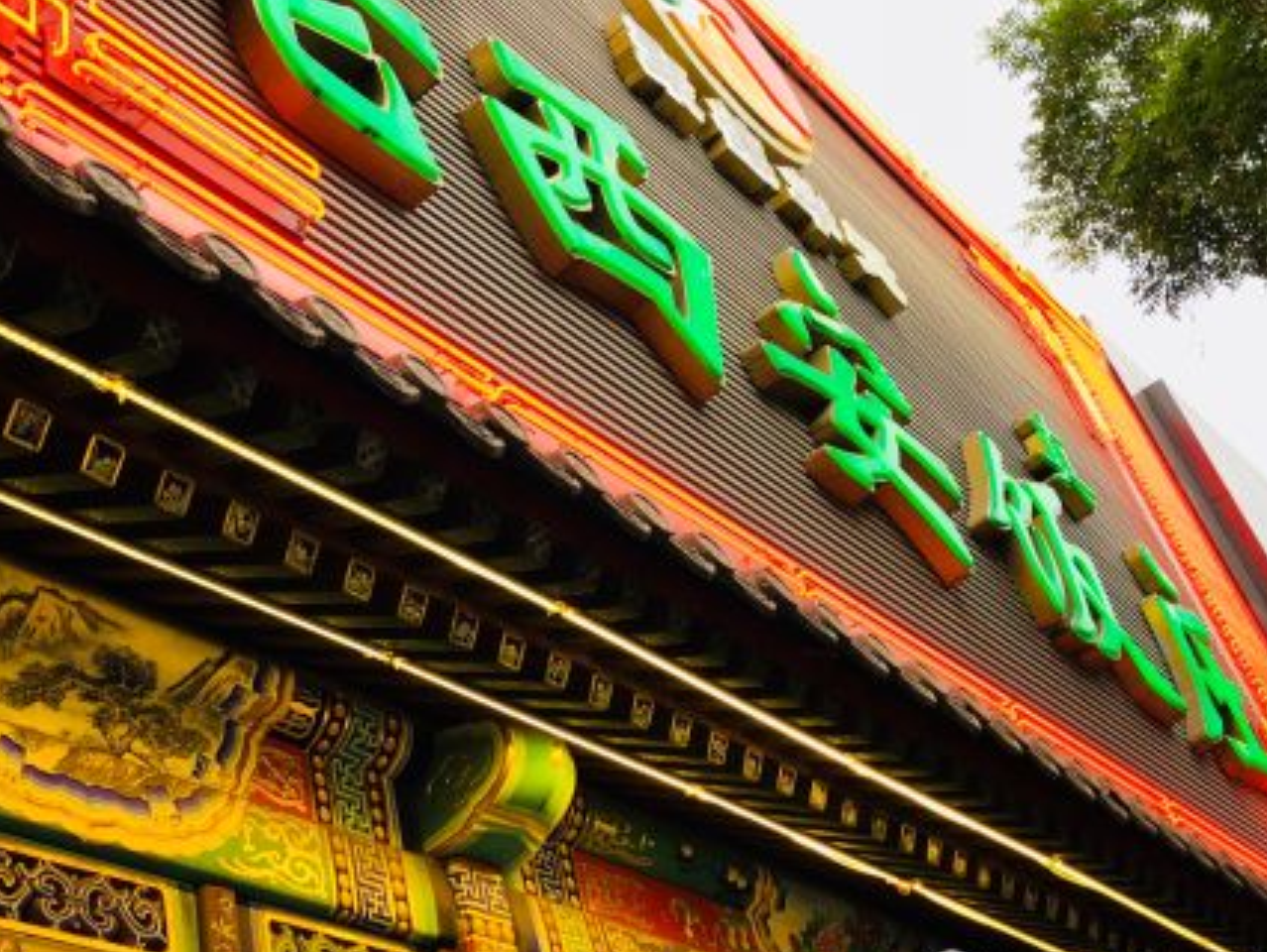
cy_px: 394
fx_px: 1685
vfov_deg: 31.5
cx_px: 604
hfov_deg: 41.2
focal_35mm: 46
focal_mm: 3.99
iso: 25
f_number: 1.8
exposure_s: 1/50
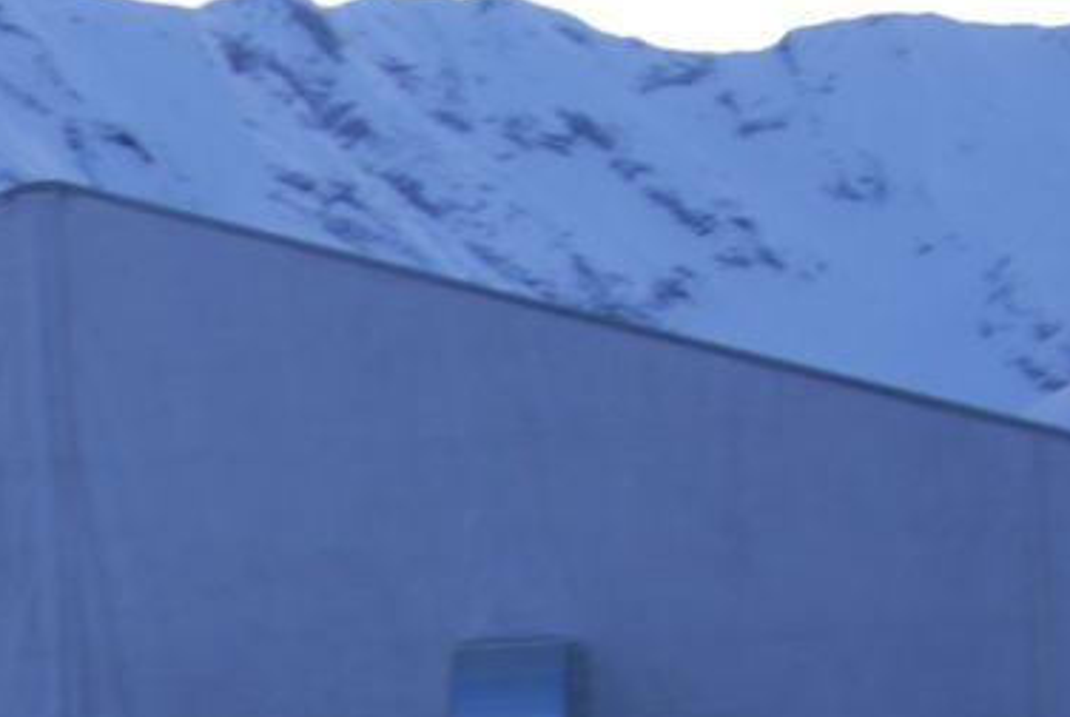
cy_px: 963
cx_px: -14
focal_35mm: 153
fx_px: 4555
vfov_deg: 8.8
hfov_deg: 13.2
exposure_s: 1/8
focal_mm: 24
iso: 125
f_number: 3.5
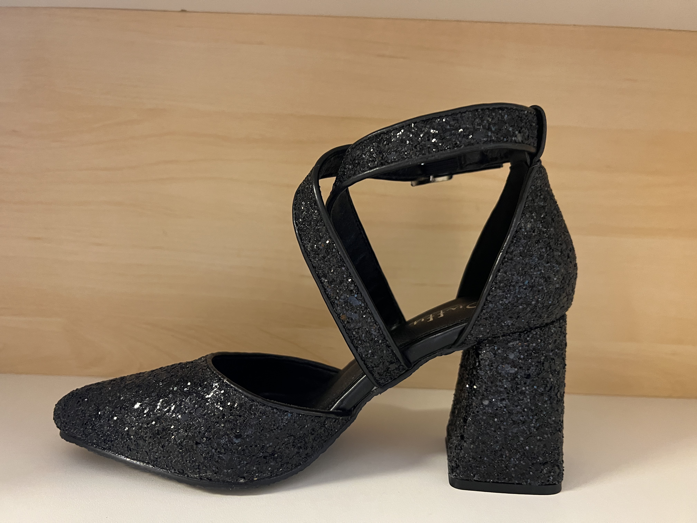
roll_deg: -2.8
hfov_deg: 67.3
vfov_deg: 53.1
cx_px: 348
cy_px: 262
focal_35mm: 26
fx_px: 524
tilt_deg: -5.8
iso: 500
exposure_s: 1/50
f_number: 1.5
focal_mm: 5.7
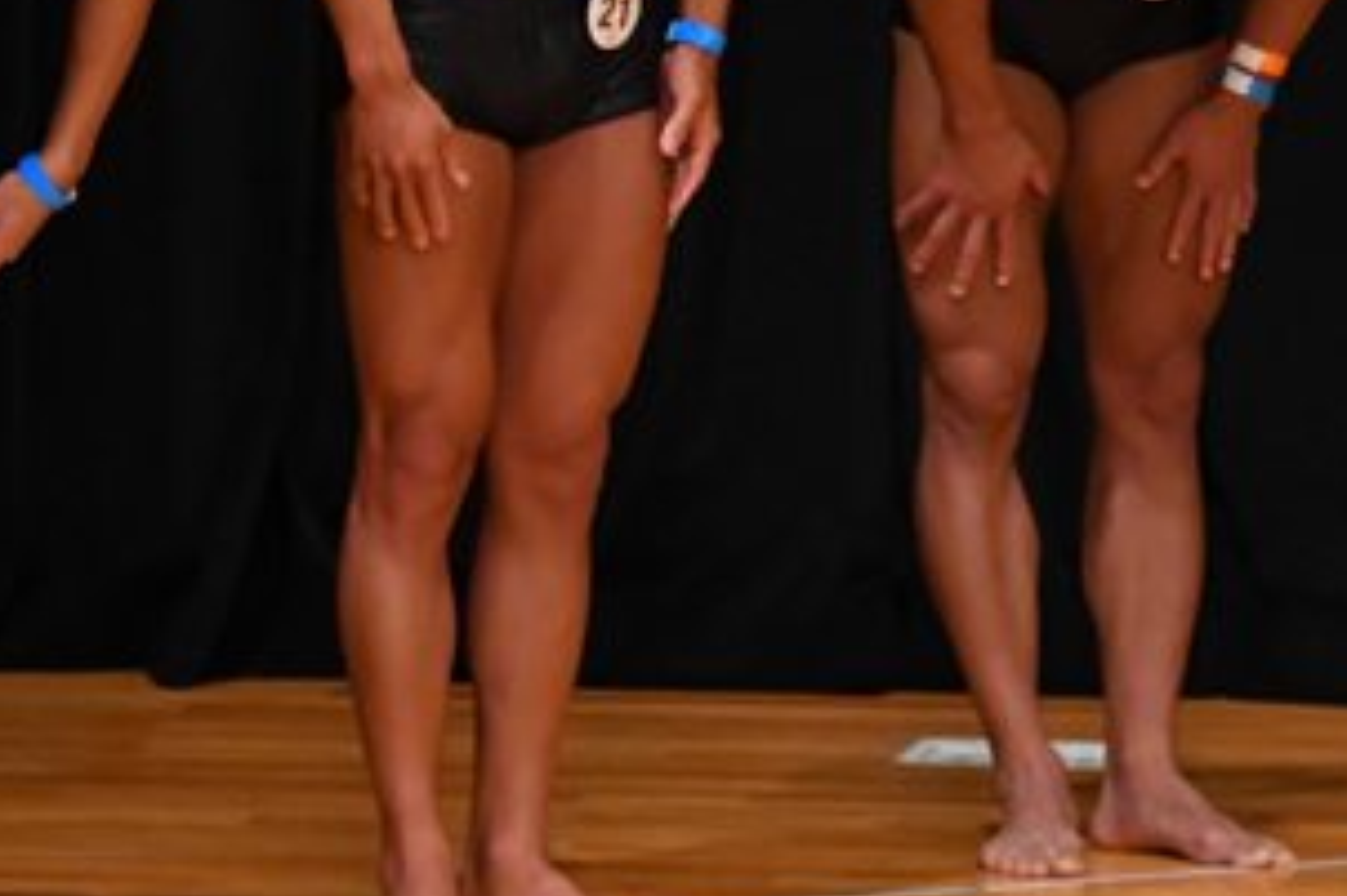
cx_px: 136
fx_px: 25877
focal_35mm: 692
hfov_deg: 3.0
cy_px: 85
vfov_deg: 2.0
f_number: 5.6
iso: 4000
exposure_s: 1/400
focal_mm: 180
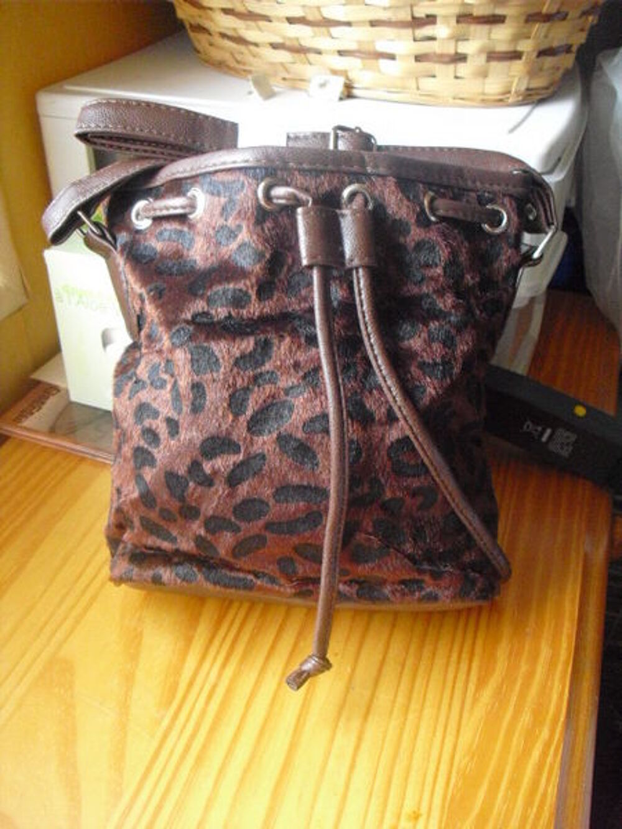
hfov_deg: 39.7
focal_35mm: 36
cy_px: 414
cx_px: 311
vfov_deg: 51.4
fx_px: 862
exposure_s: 1/60
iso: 800
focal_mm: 6.3
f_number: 3.1
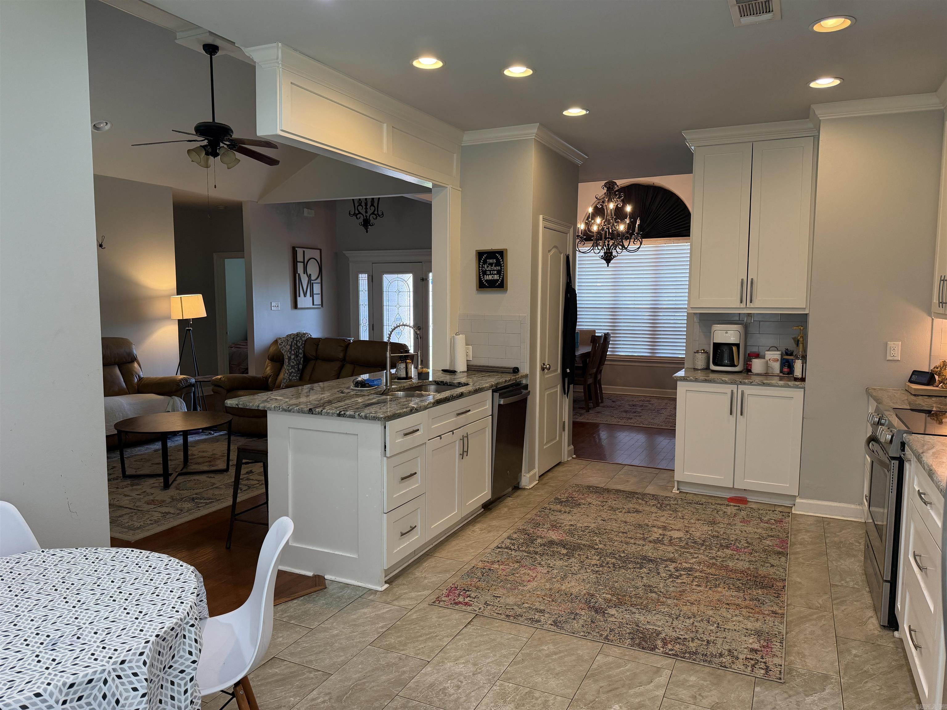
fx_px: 657
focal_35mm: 24
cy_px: 355
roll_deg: -0.3
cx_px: 474
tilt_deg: -5.3
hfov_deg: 71.6
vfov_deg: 56.8
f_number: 1.78
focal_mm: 6.76
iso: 160
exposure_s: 1/120
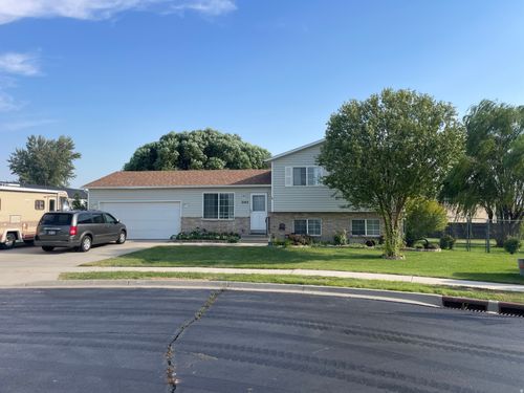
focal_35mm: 26
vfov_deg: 53.1
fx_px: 394
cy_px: 196
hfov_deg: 67.3
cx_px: 262
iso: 32
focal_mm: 4.2
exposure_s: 1/2212
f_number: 1.6
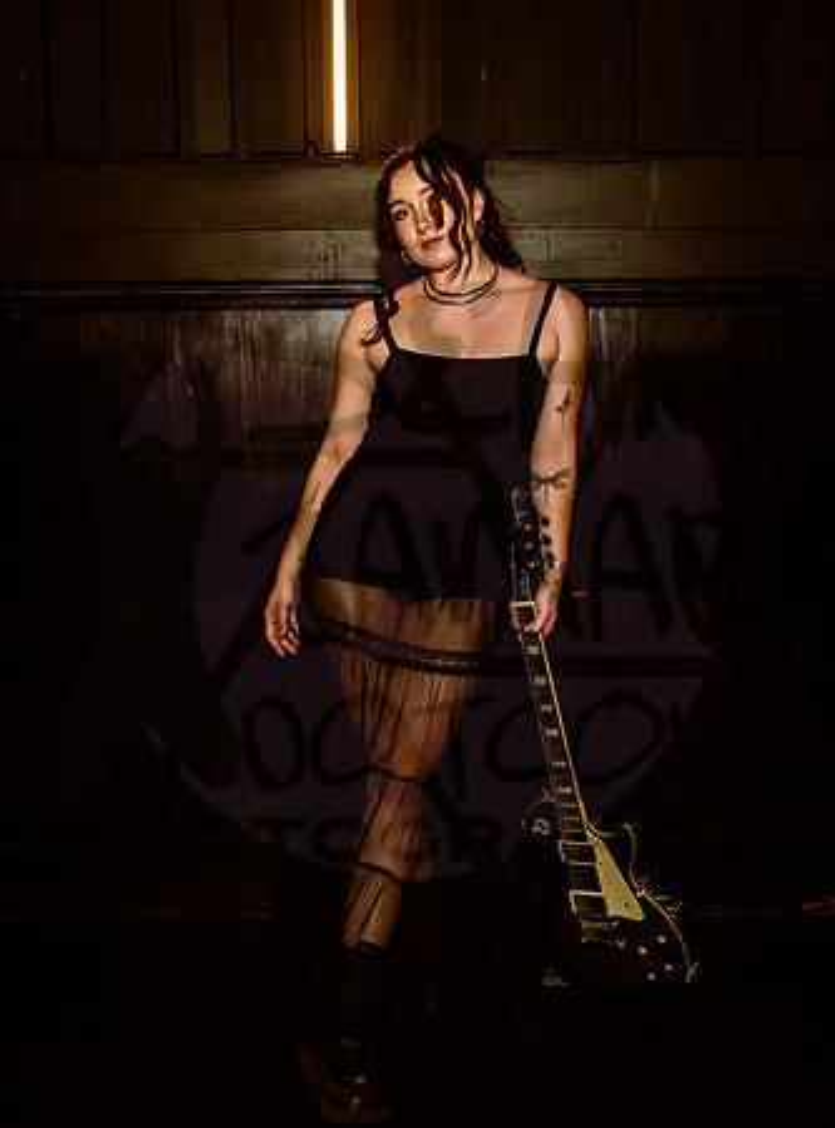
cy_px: 525
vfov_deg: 45.2
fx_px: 1356
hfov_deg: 34.2
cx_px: 458
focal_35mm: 42
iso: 8000
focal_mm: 27
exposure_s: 1/200
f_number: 3.2
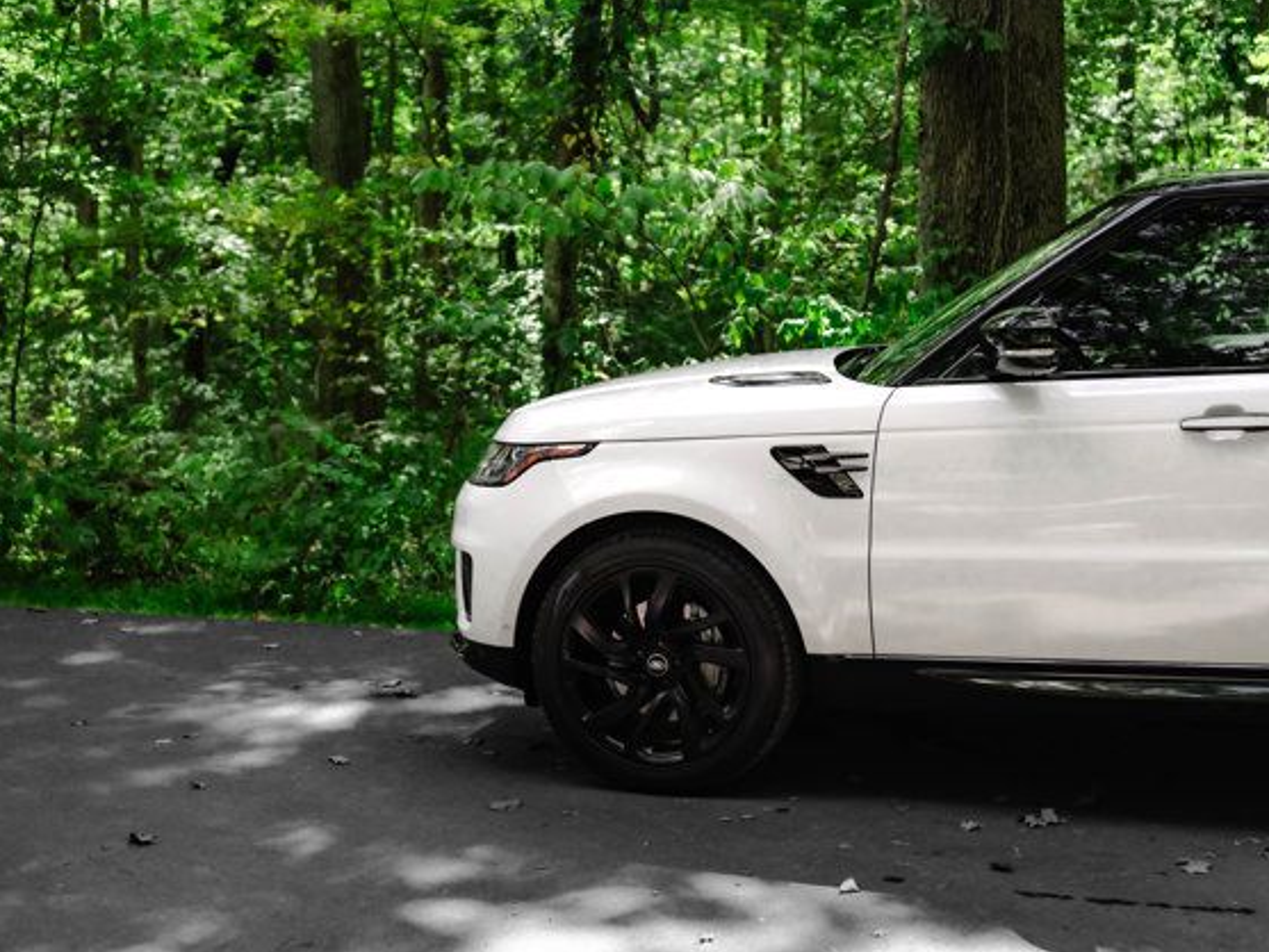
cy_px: 475
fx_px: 1943
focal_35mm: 53
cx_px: 690
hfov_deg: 36.1
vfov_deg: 27.5
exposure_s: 1/1600
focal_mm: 48
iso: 500
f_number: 3.5
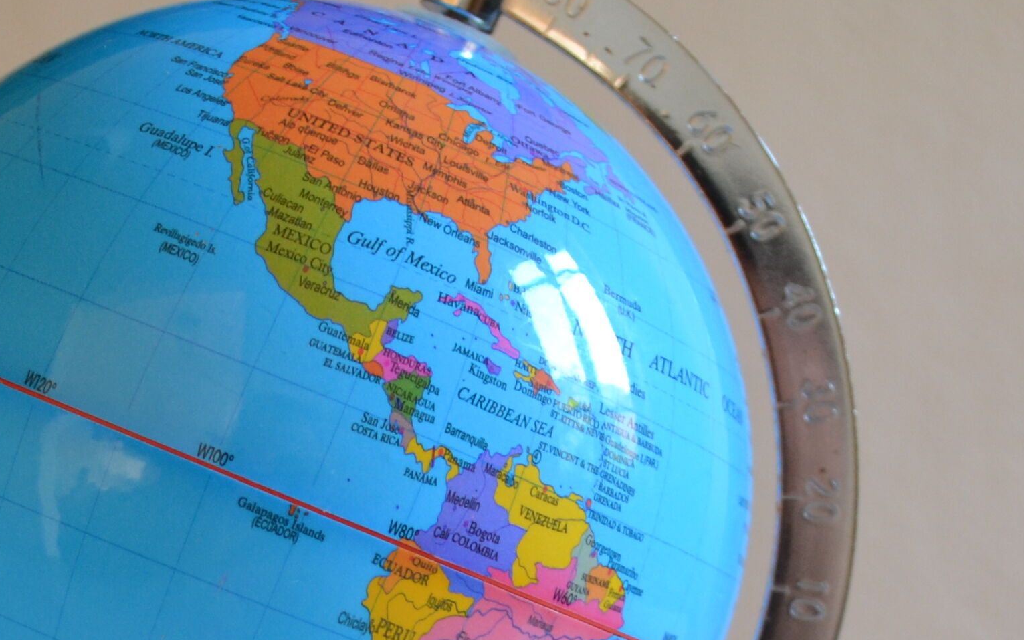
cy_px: 677
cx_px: 418
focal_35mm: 92
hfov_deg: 22.5
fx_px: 2568
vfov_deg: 13.9
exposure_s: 1/50
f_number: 3.8
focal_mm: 20
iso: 400
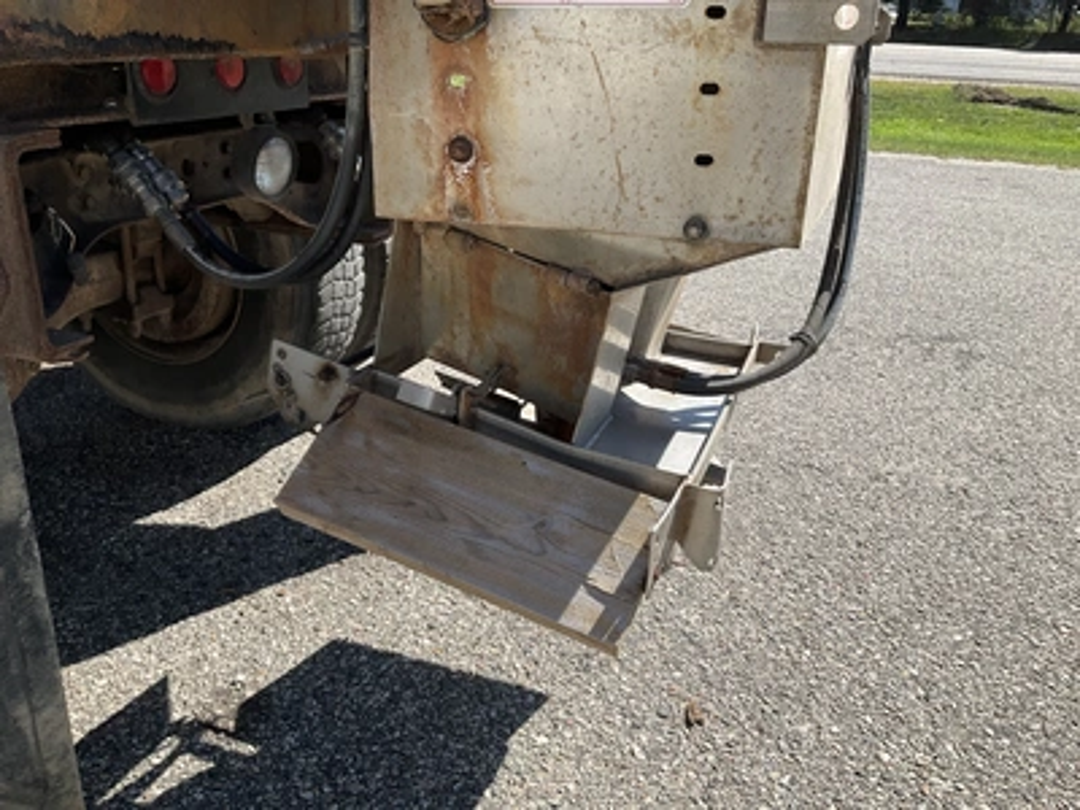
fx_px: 905
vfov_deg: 48.2
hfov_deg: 61.7
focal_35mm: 29
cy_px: 405
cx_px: 540
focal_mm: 3
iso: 25
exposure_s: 1/1055
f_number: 1.8
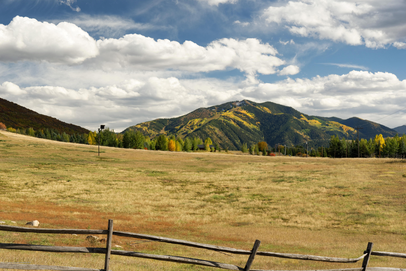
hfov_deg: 32.4
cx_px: 203
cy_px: 136
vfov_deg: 21.9
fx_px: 699
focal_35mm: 62
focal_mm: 62
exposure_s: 1/125
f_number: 8
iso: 200
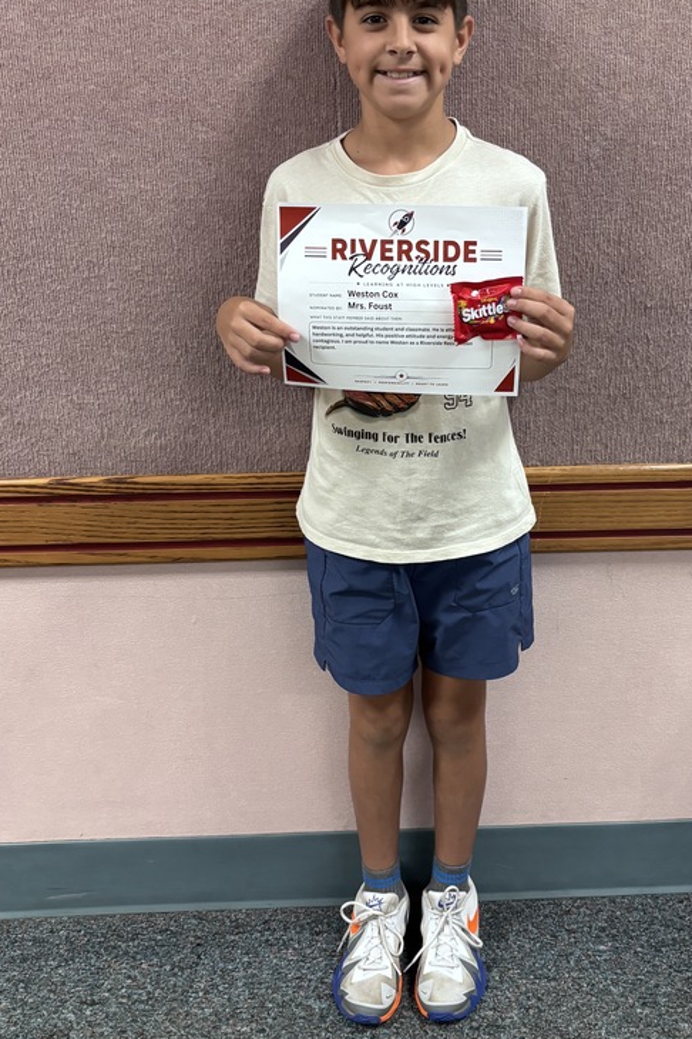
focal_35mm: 38
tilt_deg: -21.9
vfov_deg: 50.7
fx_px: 1096
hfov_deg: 34.9
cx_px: 417
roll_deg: -0.3
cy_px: 489
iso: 320
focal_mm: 5.96
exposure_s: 1/60
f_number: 1.6
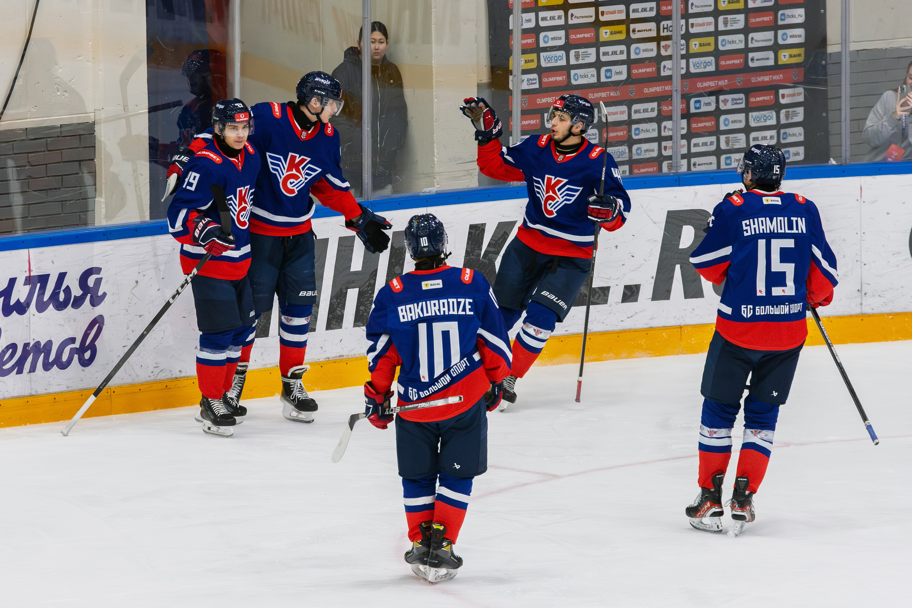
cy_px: 257
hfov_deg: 5.9
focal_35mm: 346
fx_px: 8776
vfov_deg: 4.0
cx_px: 385
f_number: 5.6
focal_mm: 200
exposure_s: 1/1600
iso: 4000
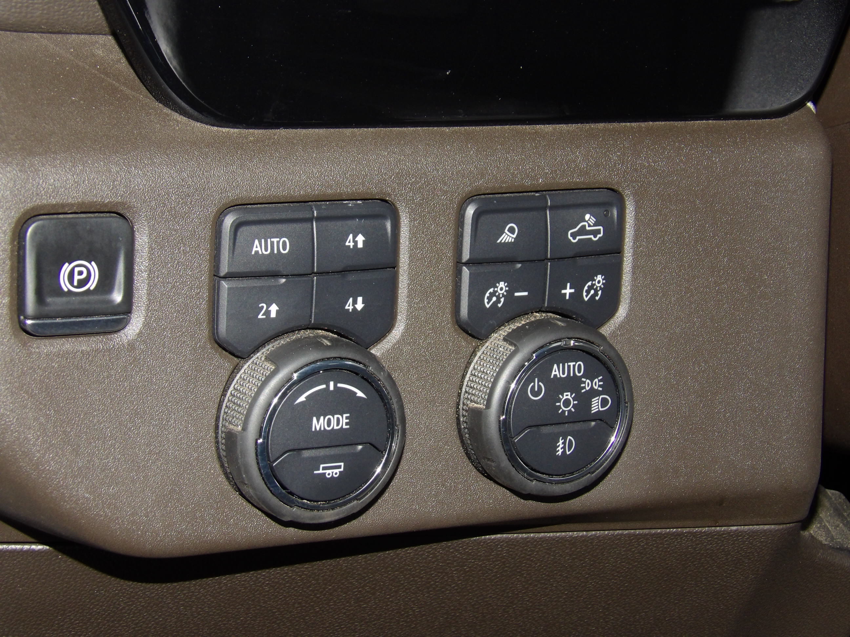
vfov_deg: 14.5
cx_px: 425
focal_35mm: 102
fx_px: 2505
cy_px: 318
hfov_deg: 19.3
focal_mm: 18.2
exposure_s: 1/100
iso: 200
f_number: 4.2
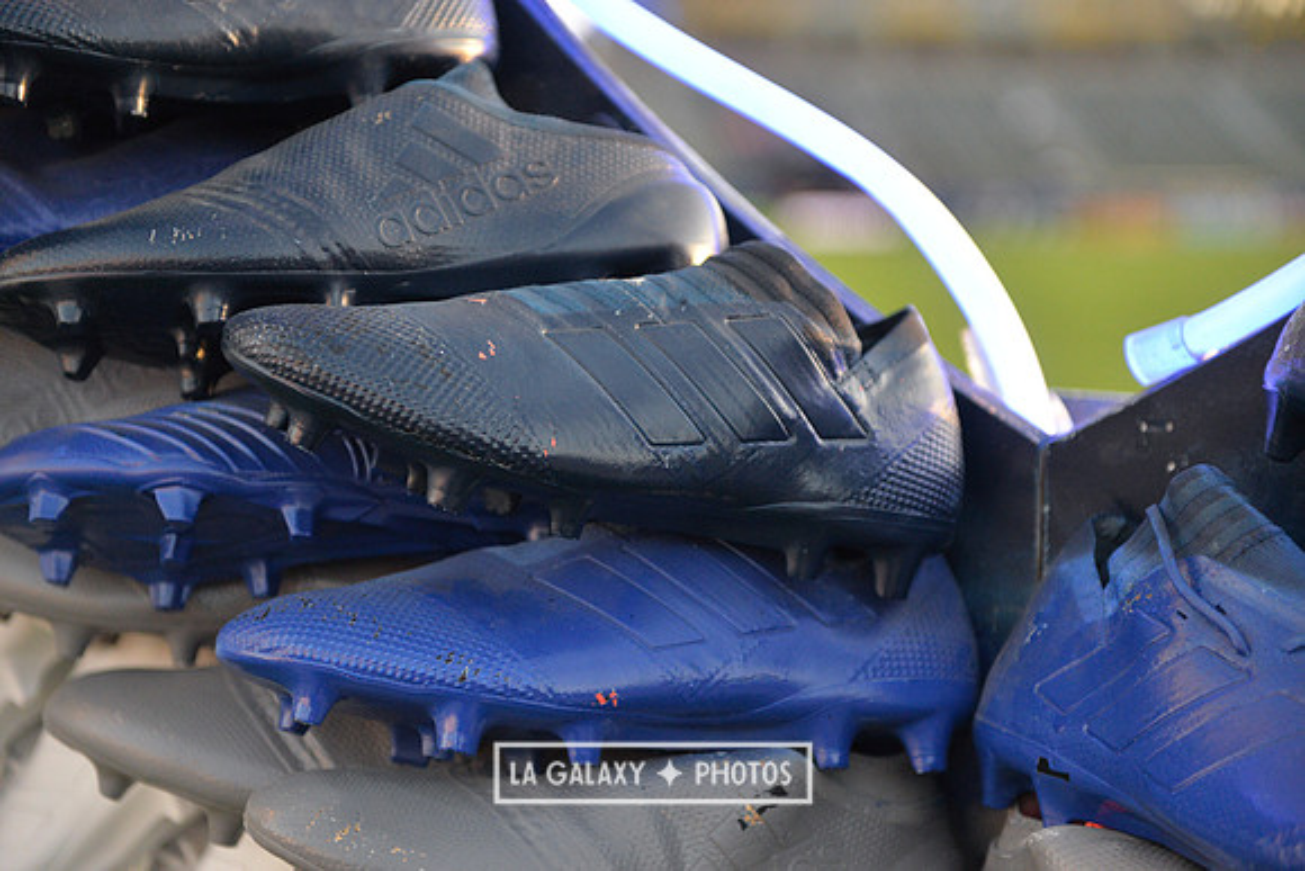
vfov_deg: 19.5
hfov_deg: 28.8
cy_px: 436
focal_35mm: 70
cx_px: 652
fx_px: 2538
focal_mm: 70
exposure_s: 1/2500
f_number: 2.8
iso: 3200
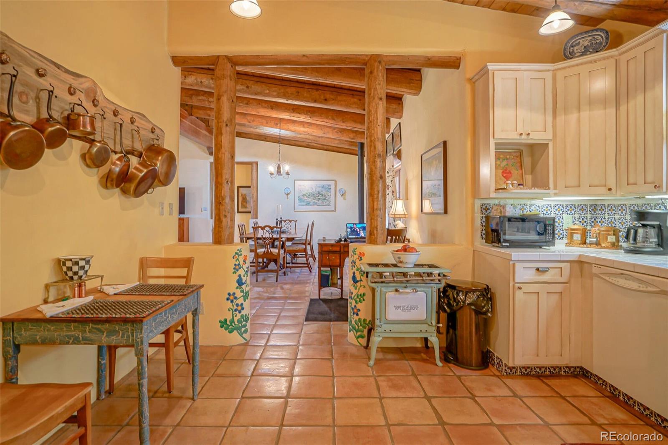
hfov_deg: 90.0
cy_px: 222
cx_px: 334
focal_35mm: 18
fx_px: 334
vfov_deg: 67.4
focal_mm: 18
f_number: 8
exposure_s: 1/3
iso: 400
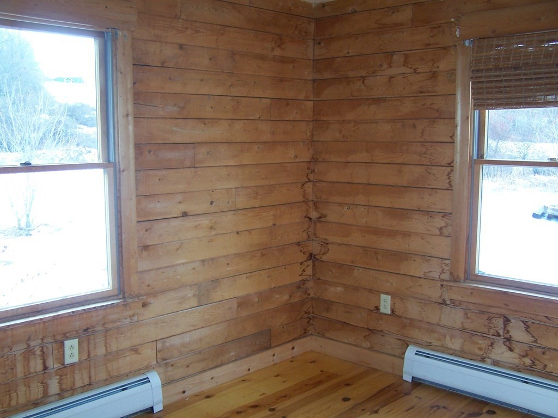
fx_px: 613
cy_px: 209
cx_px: 279
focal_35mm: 38
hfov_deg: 49.0
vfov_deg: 37.7
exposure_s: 1/60
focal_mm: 6.3
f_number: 2.8
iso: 140
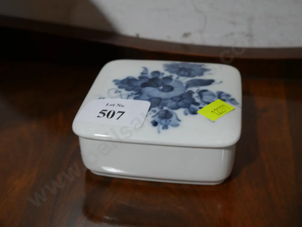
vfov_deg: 29.1
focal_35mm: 50
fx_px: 436
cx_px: 151
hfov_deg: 38.2
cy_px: 114
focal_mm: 25
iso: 400
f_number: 5.3
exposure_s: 1/60
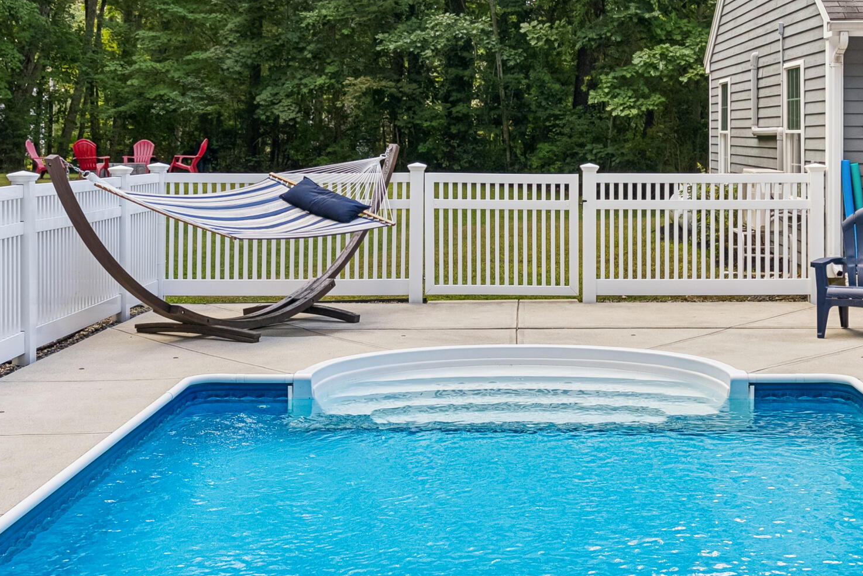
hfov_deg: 33.8
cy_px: 145
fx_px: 1415
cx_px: 527
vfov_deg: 22.8
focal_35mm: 59
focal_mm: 29
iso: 320
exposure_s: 1/125
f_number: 7.1
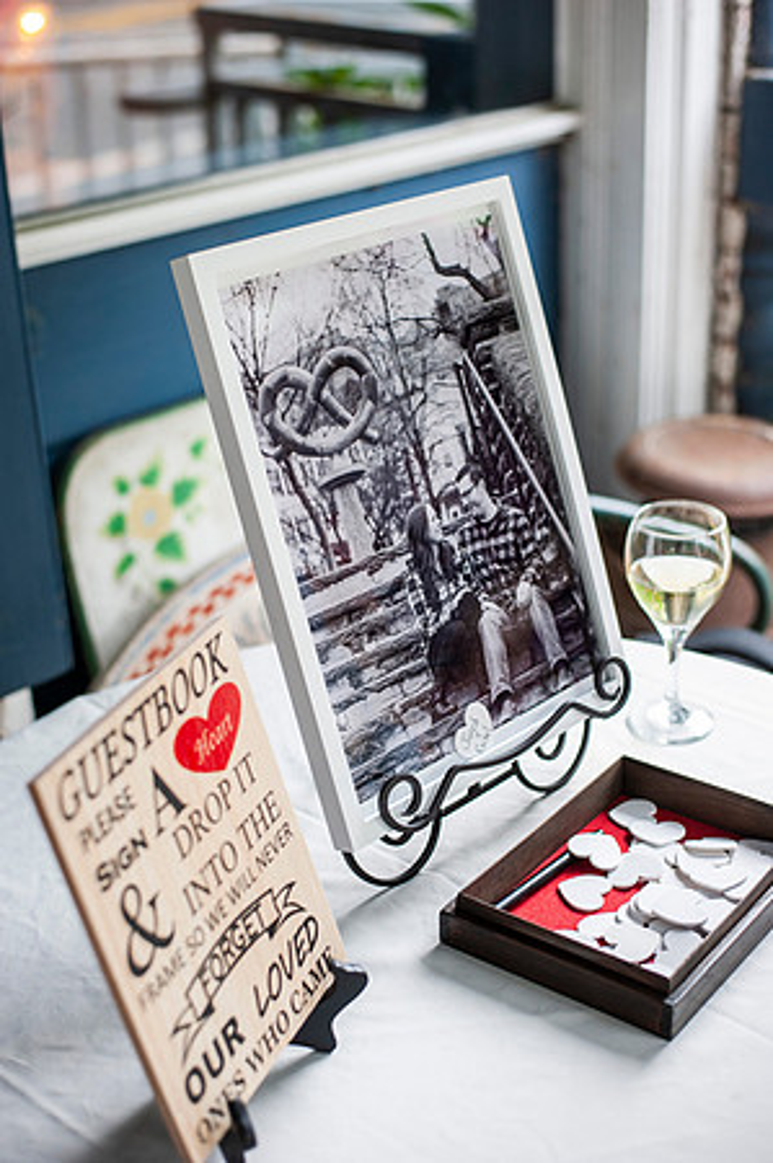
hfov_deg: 26.9
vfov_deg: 39.6
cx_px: 386
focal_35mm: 50
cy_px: 582
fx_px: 1614
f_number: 2.8
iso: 640
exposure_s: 1/500
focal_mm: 50
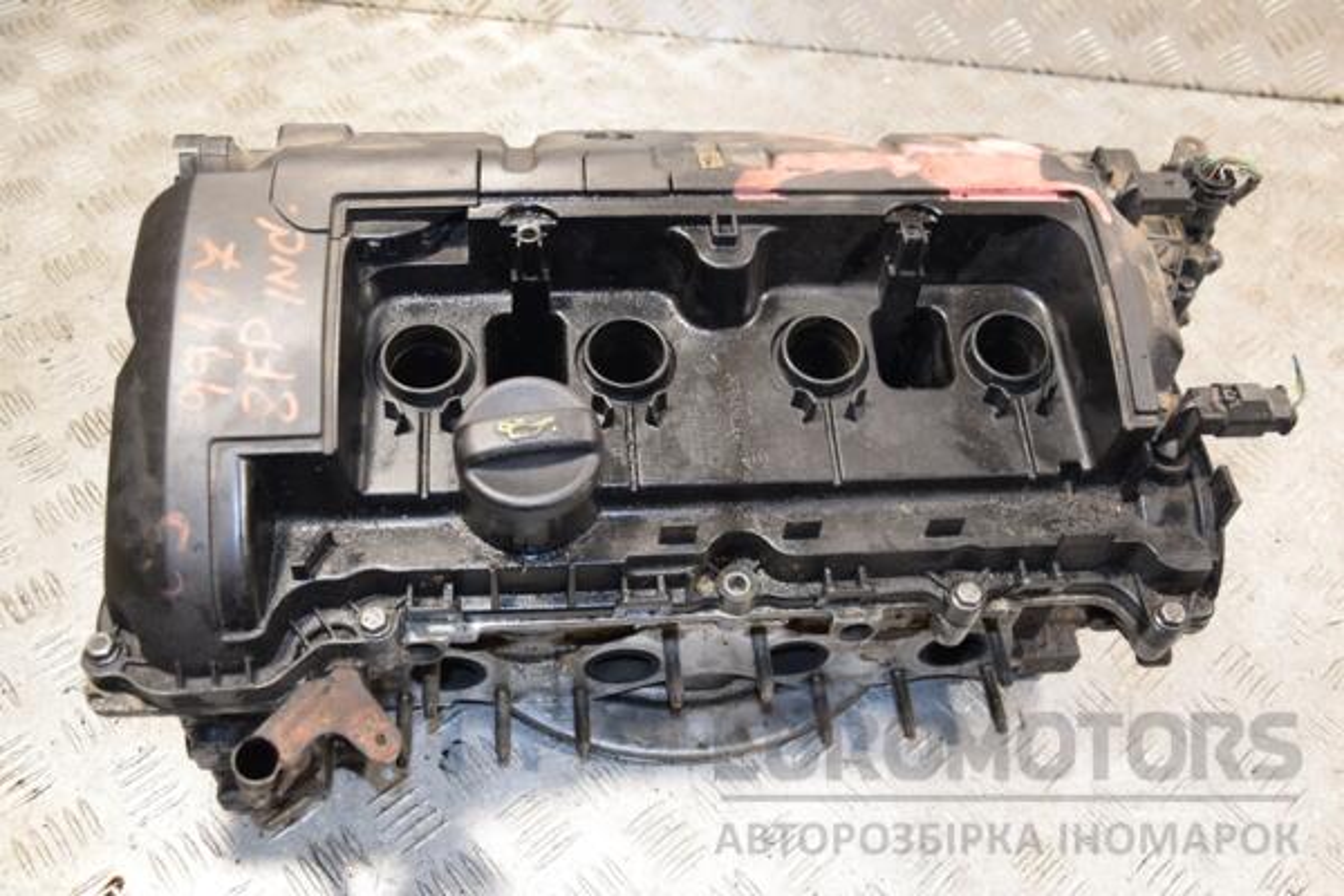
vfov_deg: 40.0
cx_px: 672
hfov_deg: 57.2
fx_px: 1232
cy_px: 448
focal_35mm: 33
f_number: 5
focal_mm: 22
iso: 800
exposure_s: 1/100
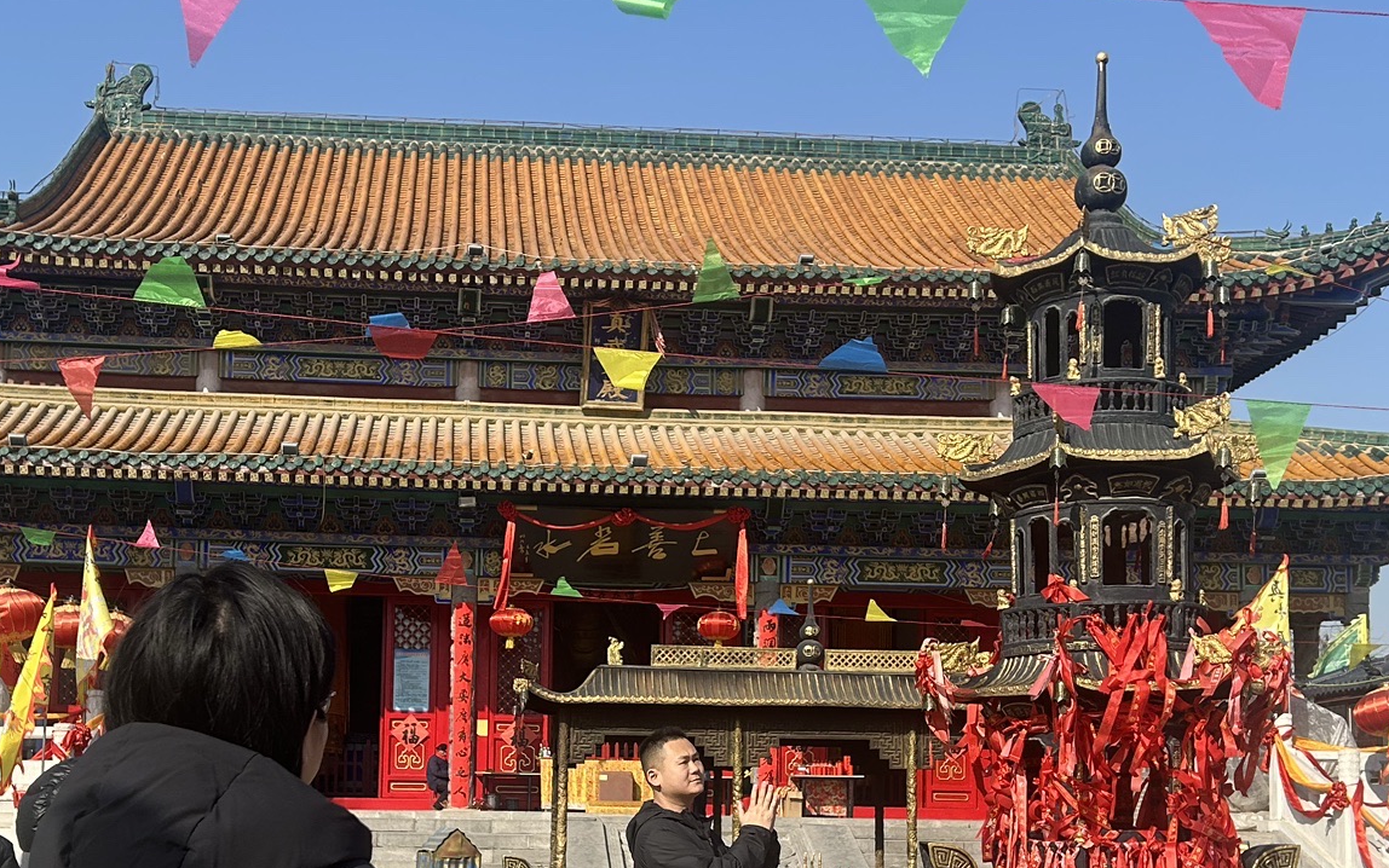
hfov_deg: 41.7
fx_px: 1817
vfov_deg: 26.4
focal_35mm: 48
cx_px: 572
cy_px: 699
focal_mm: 5.7
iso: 50
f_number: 1.5
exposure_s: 1/3571
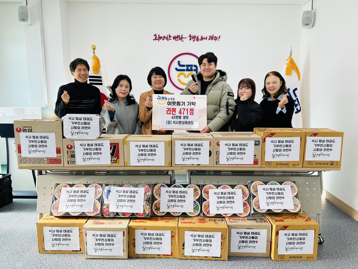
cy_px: 134
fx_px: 269
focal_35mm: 26
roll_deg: +0.0
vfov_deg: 53.1
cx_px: 179
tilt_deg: -8.1
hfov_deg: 67.3
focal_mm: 5.7
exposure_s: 1/224
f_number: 1.5
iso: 40
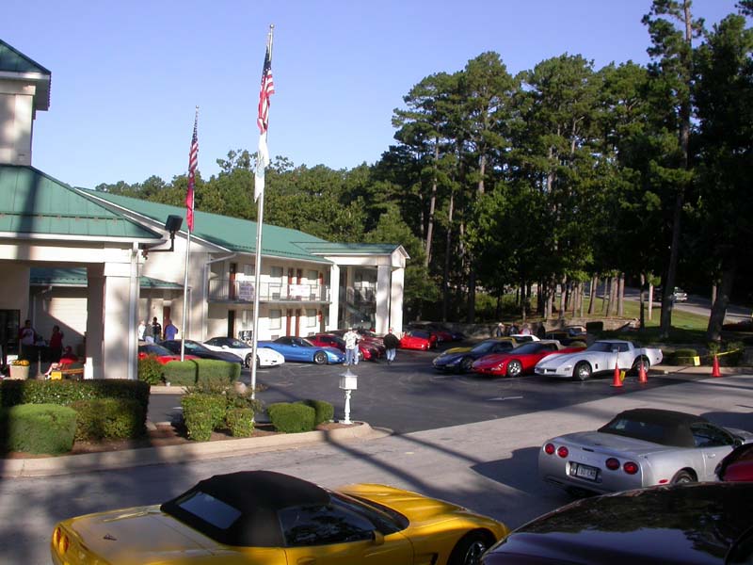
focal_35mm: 38
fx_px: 827
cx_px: 376
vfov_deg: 37.7
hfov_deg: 49.0
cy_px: 282
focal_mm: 7.85
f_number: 6.7
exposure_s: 1/290
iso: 100
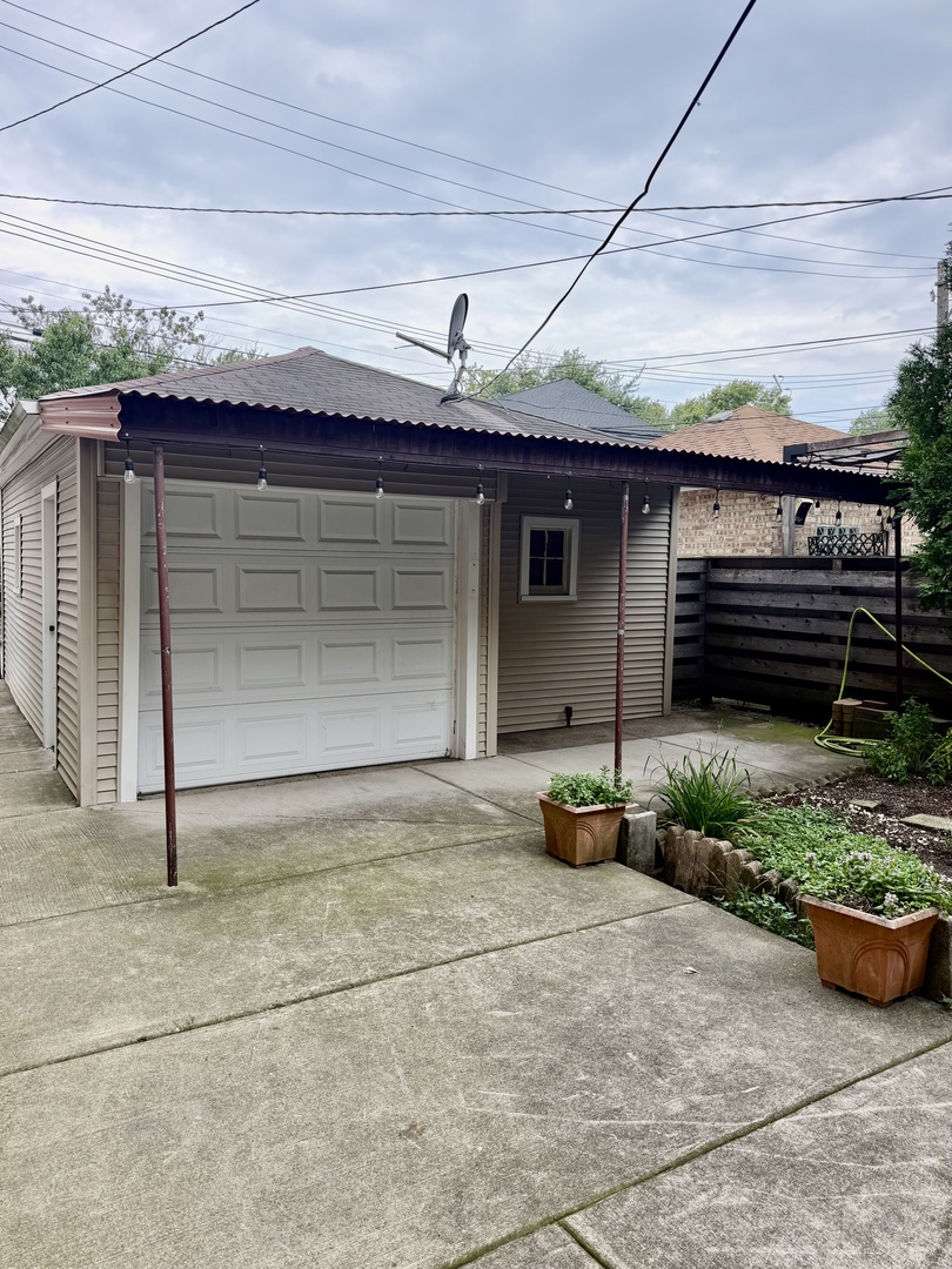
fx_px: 880
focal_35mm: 24
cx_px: 476
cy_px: 634
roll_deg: -0.7
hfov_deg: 56.8
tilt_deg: -4.7
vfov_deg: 71.6
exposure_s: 1/257
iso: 80
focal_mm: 6.76
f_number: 1.78
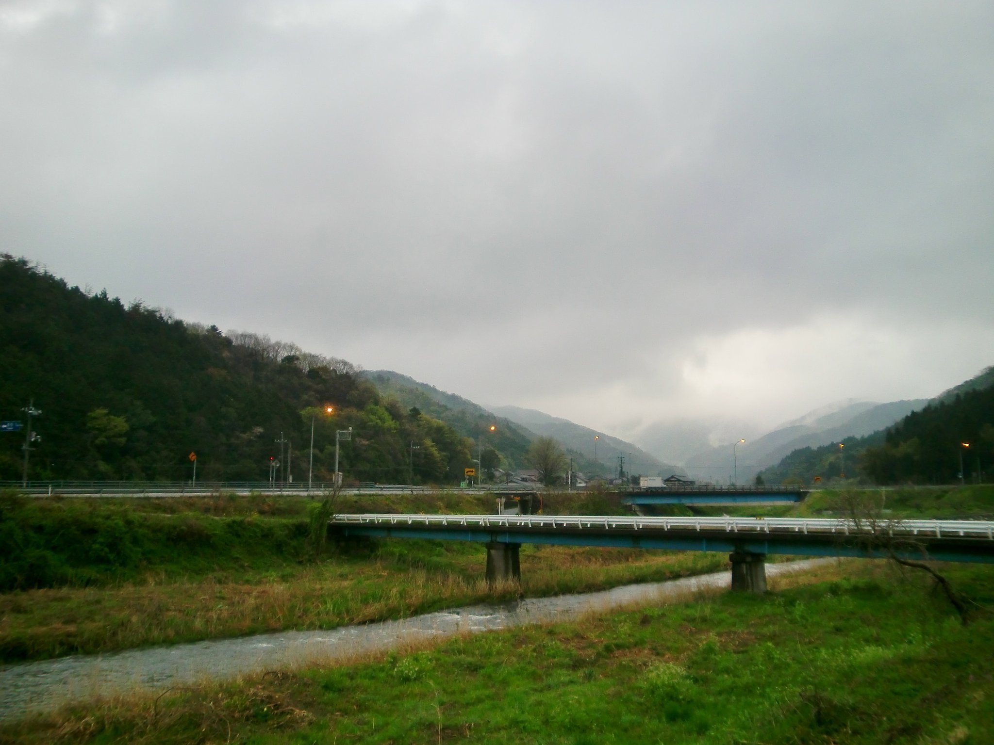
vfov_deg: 49.7
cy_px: 372
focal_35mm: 28
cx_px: 497
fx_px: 804
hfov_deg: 63.4
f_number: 2.6
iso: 100
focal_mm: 4.65
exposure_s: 1/60
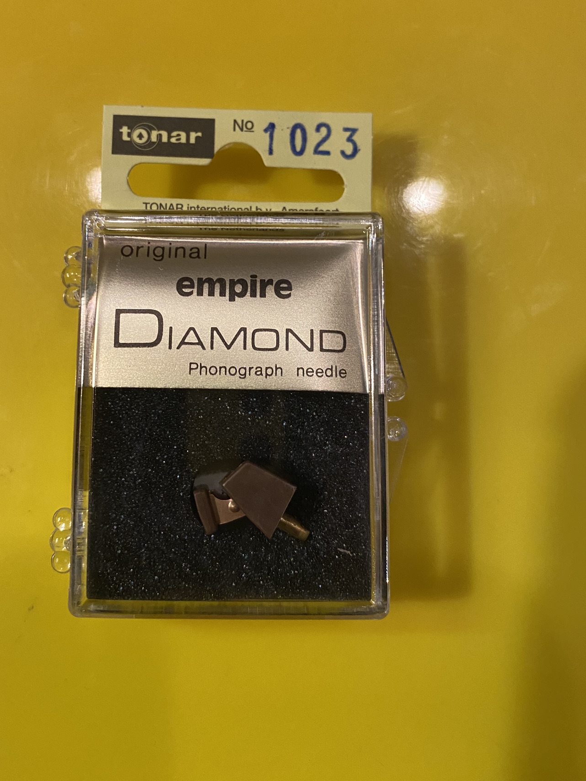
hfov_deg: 46.6
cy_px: 321
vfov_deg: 59.6
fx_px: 677
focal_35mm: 30
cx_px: 249
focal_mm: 4.25
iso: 320
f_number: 1.8
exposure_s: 1/50
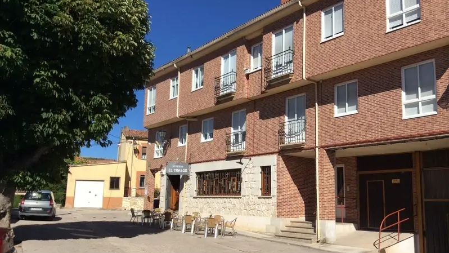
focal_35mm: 36
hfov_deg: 55.3
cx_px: 224
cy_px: 141
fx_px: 429
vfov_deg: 32.8
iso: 32
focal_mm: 3.3
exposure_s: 1/2203
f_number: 2.4
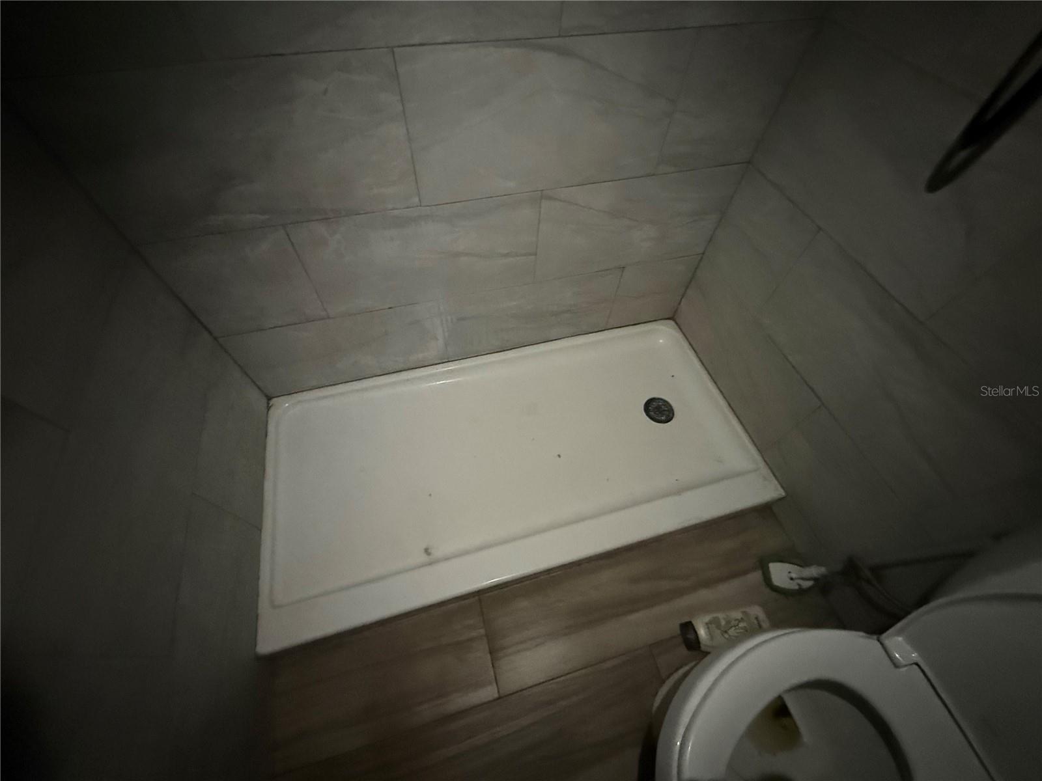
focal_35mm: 14
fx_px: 421
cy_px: 390
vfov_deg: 85.7
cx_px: 521
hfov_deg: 102.1
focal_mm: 2.22
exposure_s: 1/30
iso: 1600
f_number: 2.2
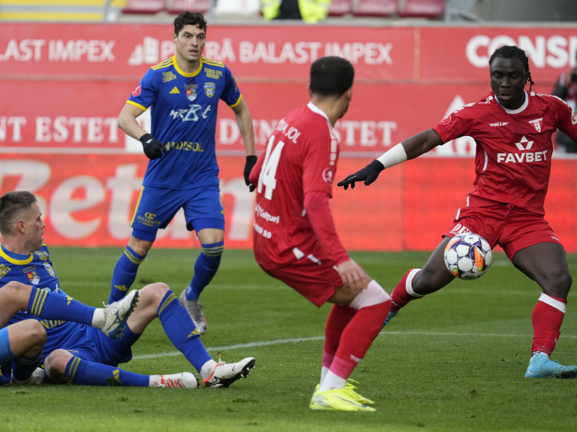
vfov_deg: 3.3
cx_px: 283
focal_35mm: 446
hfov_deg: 4.4
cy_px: 216
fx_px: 7434
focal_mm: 411
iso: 2500
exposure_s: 1/2000
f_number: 6.3
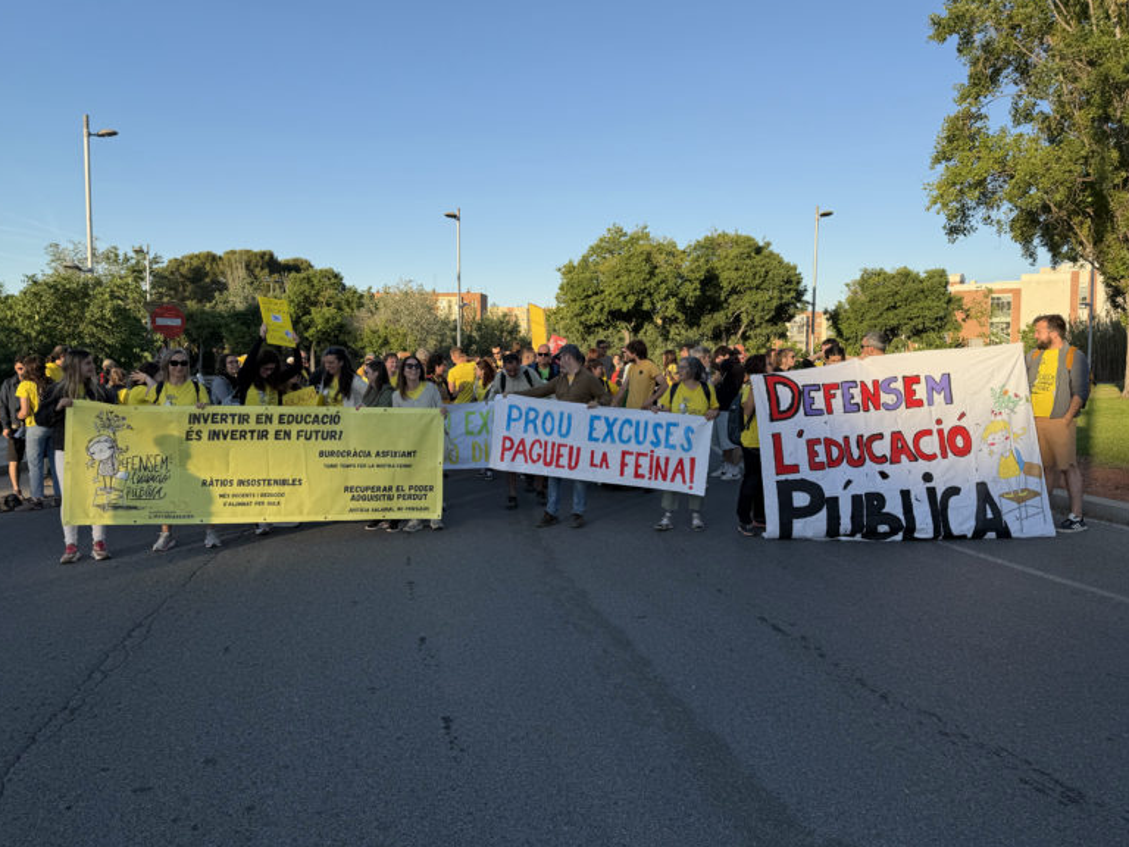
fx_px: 815
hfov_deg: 69.4
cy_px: 409
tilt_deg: -3.1
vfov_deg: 54.9
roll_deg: +0.1
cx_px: 556
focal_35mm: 25
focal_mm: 6.76
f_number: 1.78
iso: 80
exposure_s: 1/1653
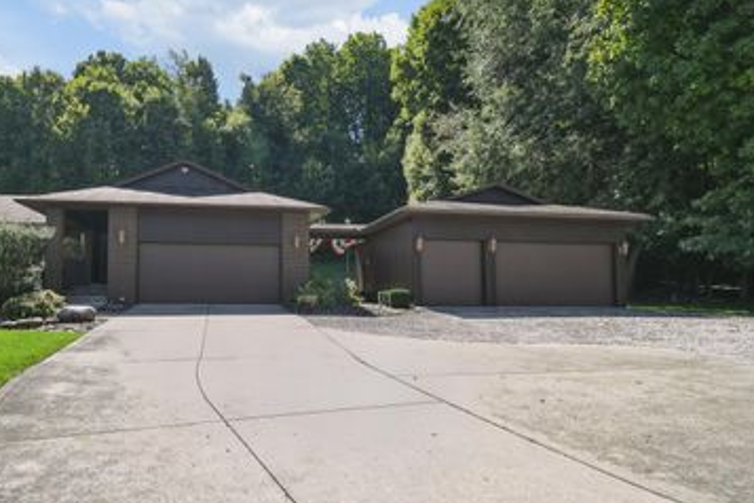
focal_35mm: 21
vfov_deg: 58.4
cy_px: 176
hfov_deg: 79.7
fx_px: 440
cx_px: 281
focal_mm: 10
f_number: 7.1
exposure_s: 1/60
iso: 50
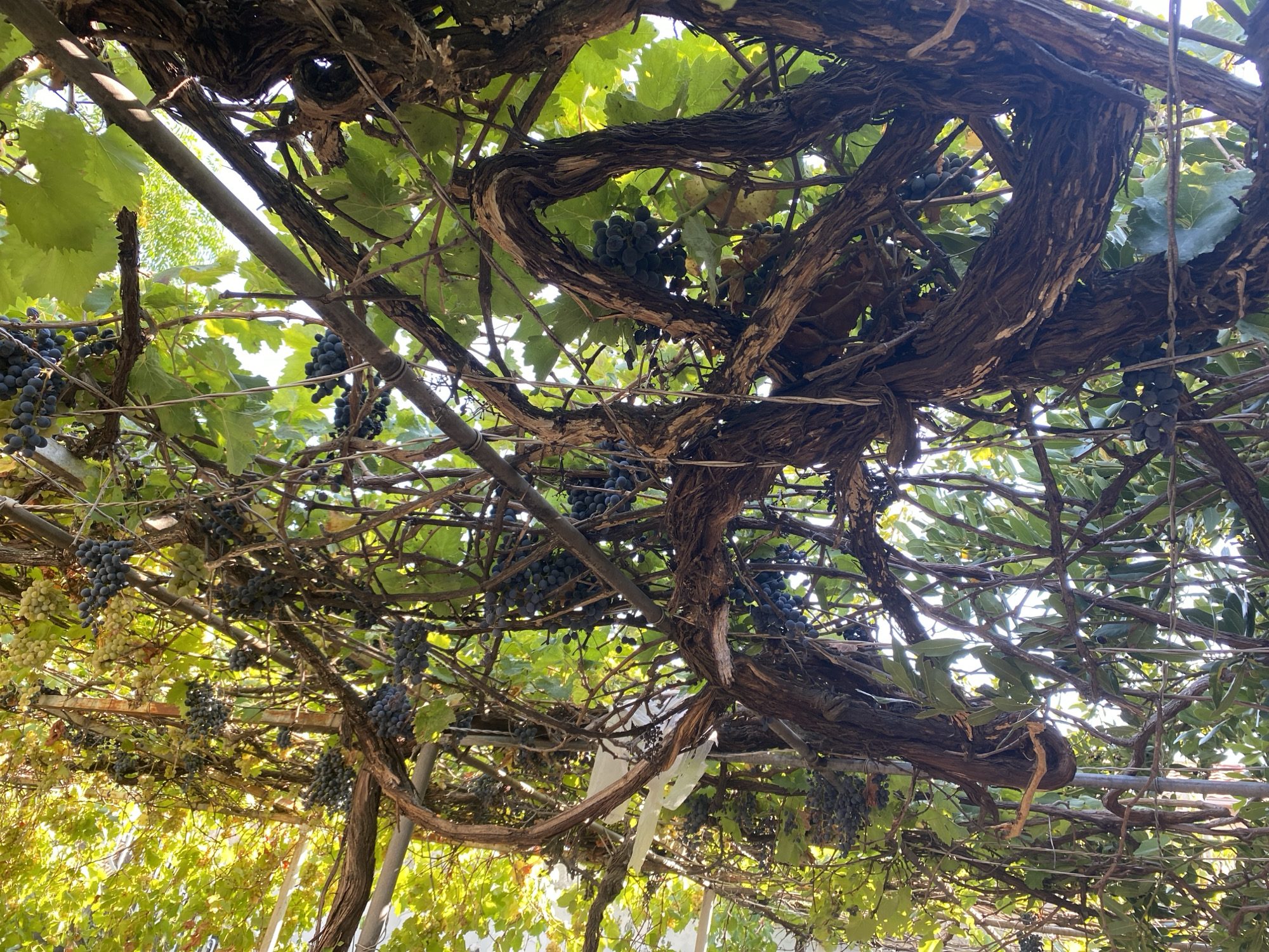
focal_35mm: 26
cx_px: 634
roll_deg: -12.4
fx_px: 953
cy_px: 476
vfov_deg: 53.1
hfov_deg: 67.3
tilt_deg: +27.7
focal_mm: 4.25
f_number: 1.8
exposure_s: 1/122
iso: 64
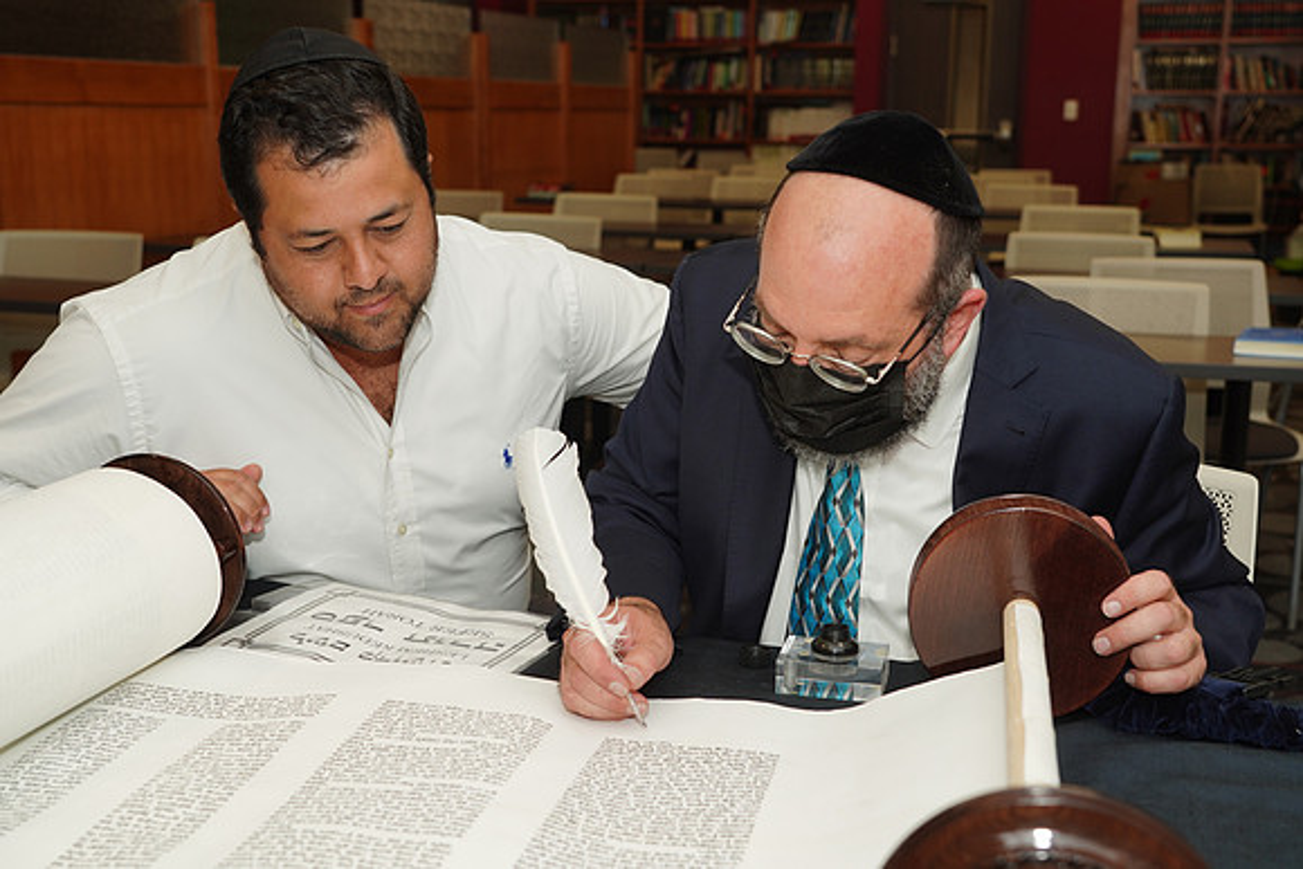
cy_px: 434
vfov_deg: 31.2
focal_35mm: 43
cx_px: 652
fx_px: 1557
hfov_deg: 45.4
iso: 320
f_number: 5.6
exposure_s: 1/80
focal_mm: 43
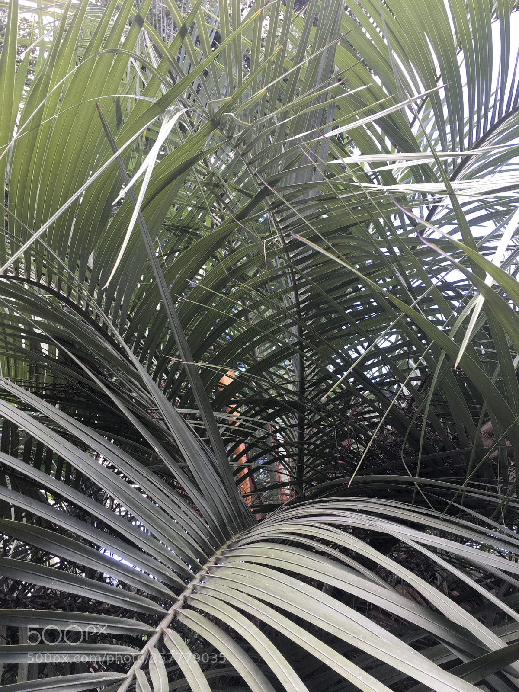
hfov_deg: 48.2
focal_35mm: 29
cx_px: 260
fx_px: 580
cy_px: 346
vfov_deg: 61.7
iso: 25
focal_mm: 4.15
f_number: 2.2
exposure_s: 1/120
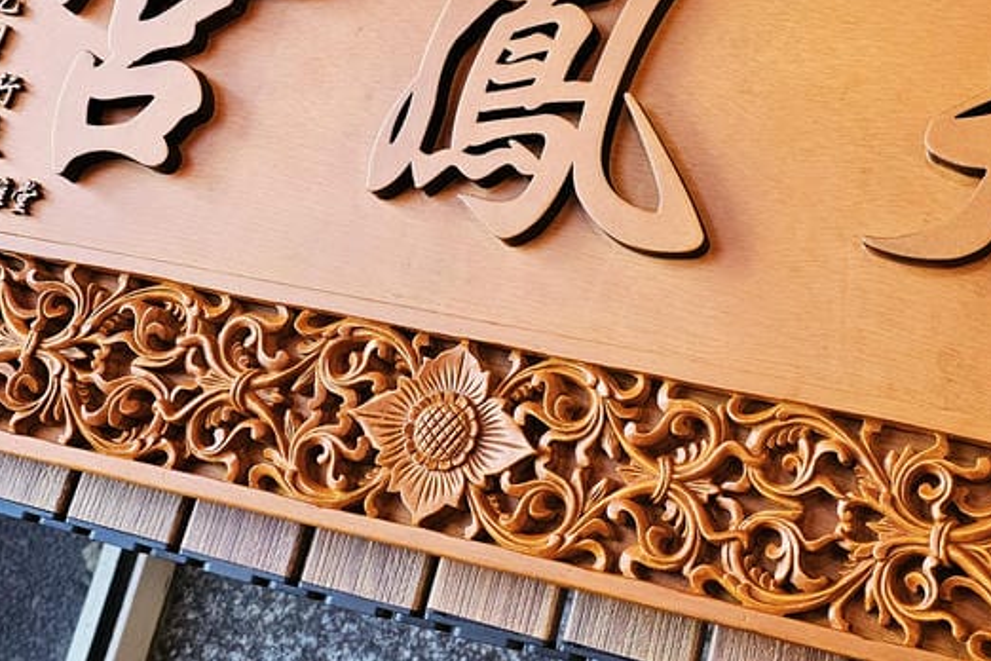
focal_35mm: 55
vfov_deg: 23.6
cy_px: -2
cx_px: 668
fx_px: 1514
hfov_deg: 35.9
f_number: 1.7
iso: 160
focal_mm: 6.3
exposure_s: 1/120
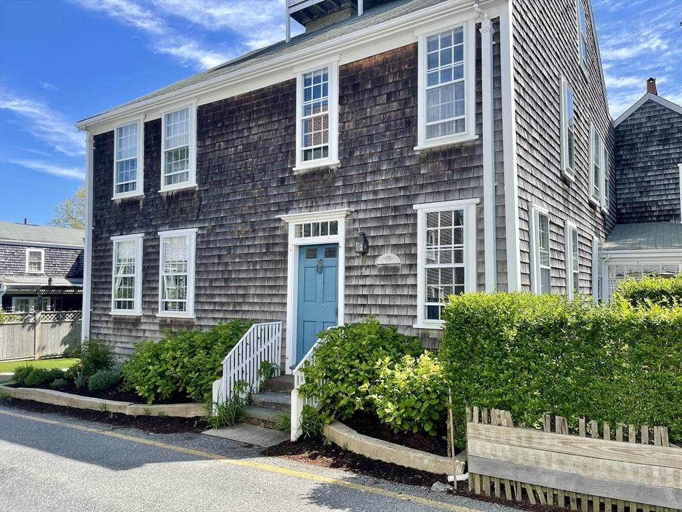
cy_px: 256
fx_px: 493
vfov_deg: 54.9
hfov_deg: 69.4
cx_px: 341
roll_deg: -0.1
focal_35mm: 25
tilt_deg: +2.7
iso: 32
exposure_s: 1/1553
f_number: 1.6
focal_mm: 5.1
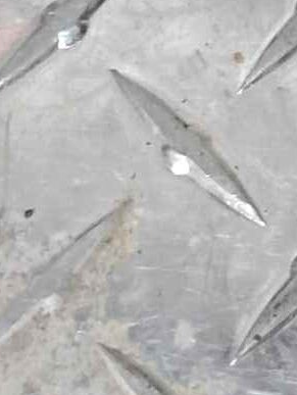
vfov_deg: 13.9
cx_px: 661
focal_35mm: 139
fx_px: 1588
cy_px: -32
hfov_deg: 9.7
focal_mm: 4.26
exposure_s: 1/30
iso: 1706
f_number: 1.8
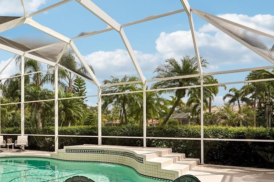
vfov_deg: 41.6
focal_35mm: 31
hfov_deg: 57.8
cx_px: 75
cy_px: 126
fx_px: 236
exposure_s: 1/1000
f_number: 8
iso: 400
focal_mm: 16
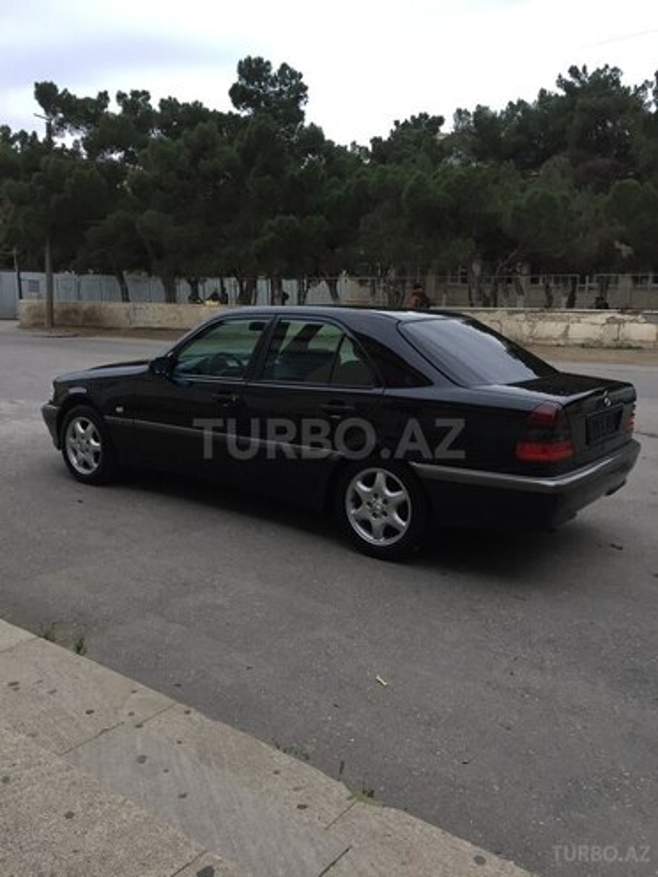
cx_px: 329
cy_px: 438
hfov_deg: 48.2
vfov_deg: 61.7
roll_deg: -1.0
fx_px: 735
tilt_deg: -9.9
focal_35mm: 29
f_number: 2.2
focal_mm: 4.15
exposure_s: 1/33
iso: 100
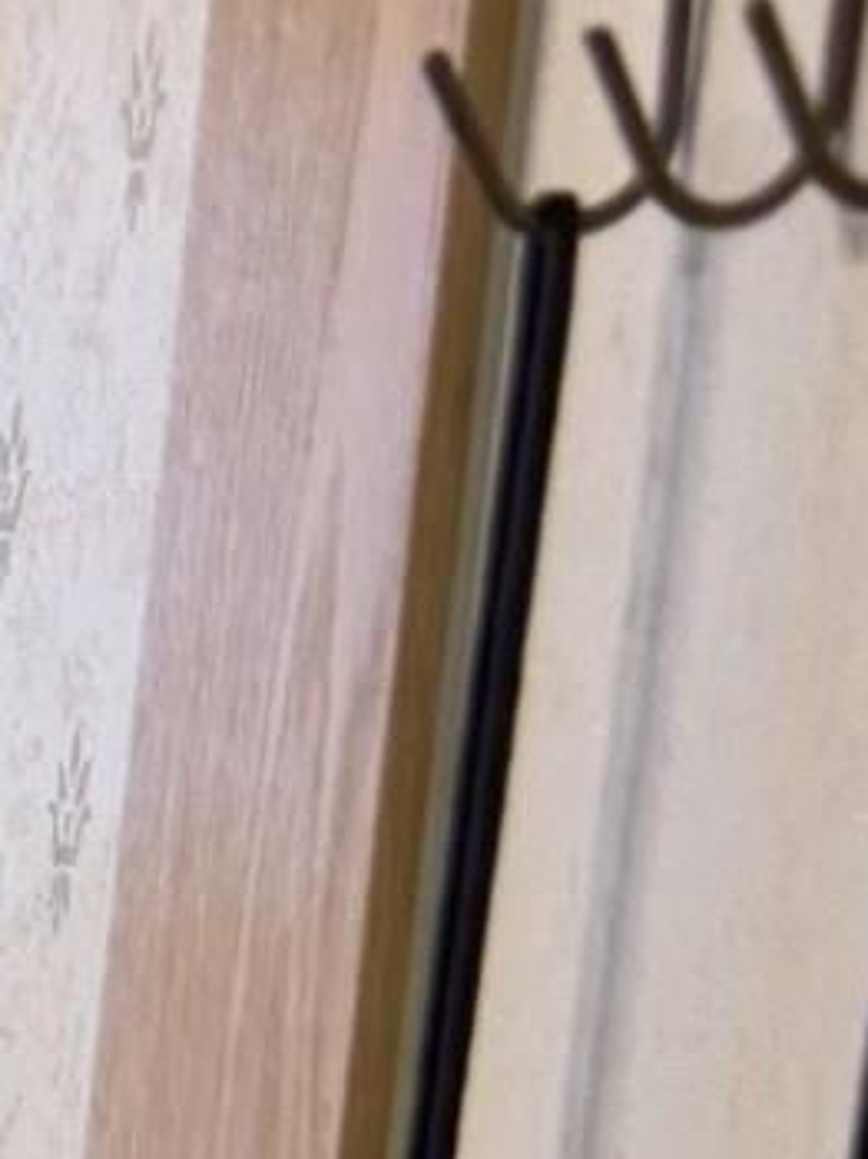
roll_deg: -2.8
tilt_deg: -14.8
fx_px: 5289
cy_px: 1954
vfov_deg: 11.7
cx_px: -1776
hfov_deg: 8.0
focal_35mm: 158
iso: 80
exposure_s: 1/124
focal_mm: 6.76
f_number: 1.78
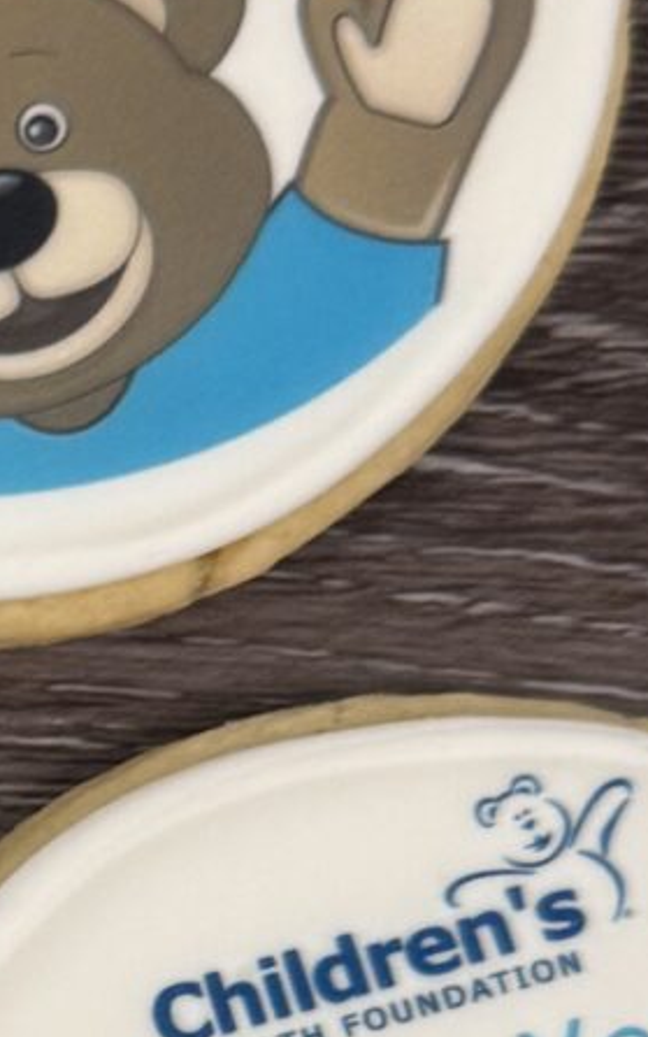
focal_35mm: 146
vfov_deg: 14.0
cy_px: 1195
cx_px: -878
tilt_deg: -82.3
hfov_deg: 8.3
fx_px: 4123
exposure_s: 1/60
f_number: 1.78
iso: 125
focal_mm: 6.76
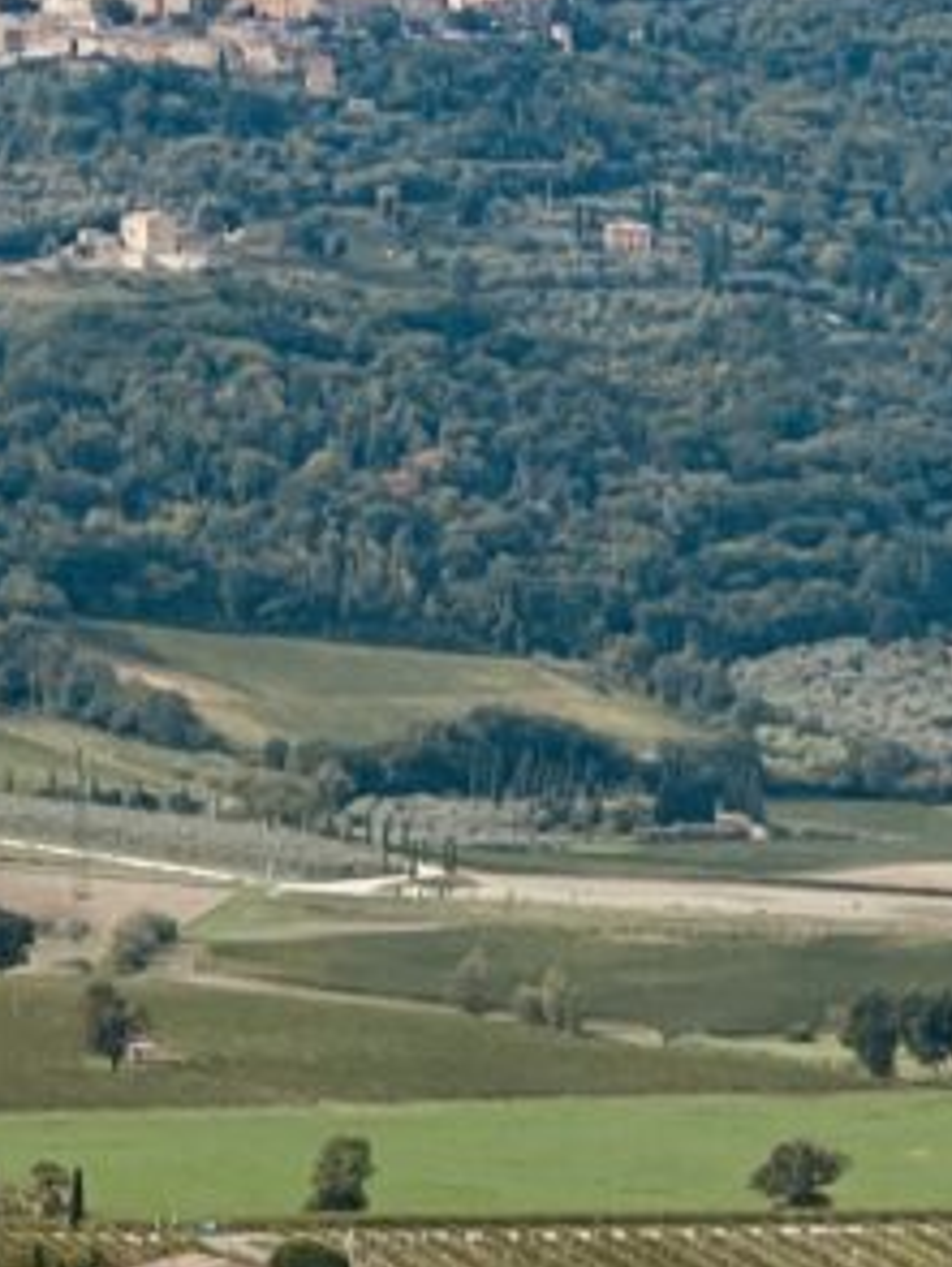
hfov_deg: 5.4
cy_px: 1155
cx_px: 1870
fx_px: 9813
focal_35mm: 268
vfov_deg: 7.4
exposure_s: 1/690
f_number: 2.8
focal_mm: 9
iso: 32
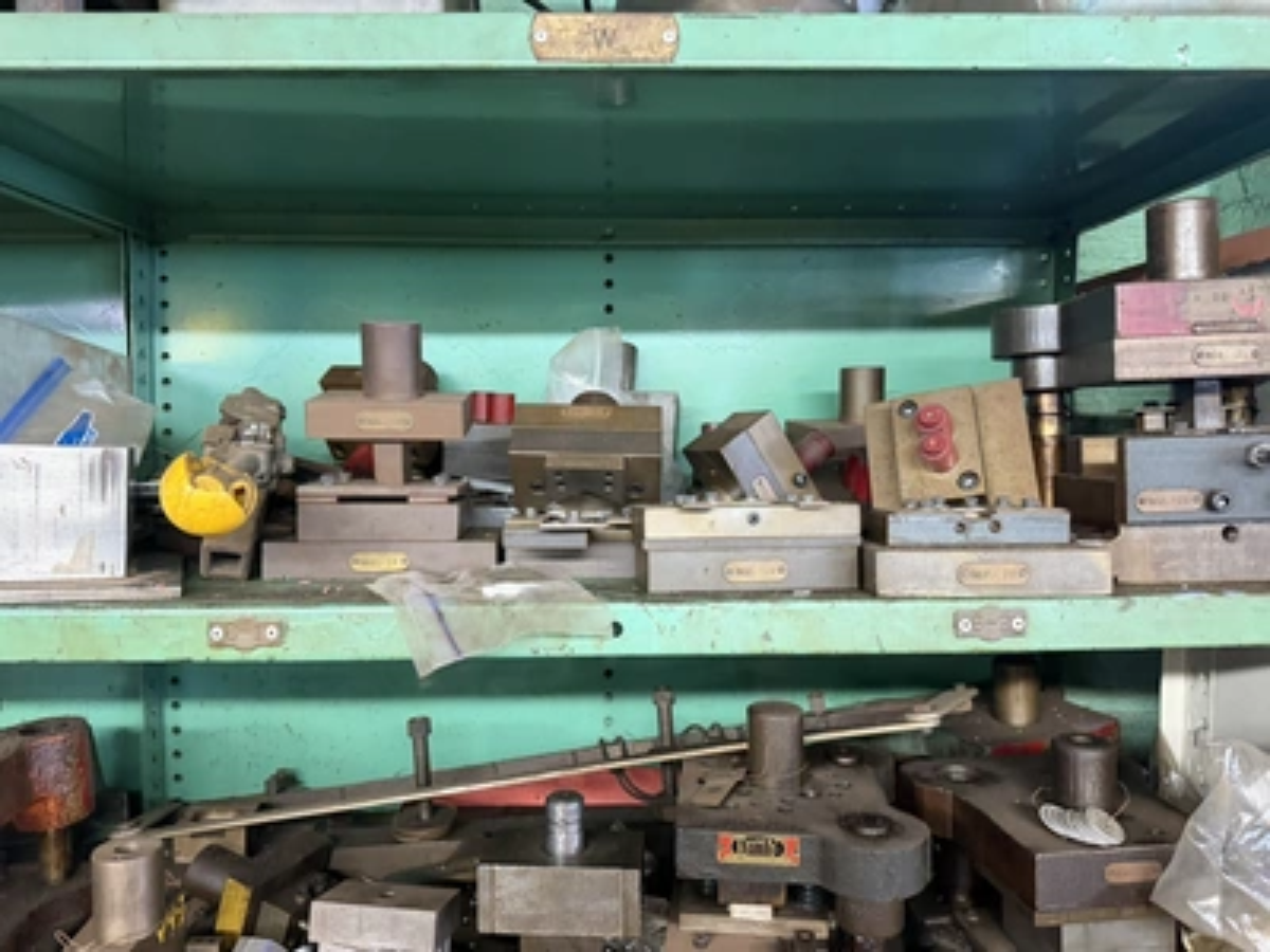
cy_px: 476
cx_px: 635
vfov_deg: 56.8
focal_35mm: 24
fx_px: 881
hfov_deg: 71.6
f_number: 1.78
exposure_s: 1/60
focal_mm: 6.76
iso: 500
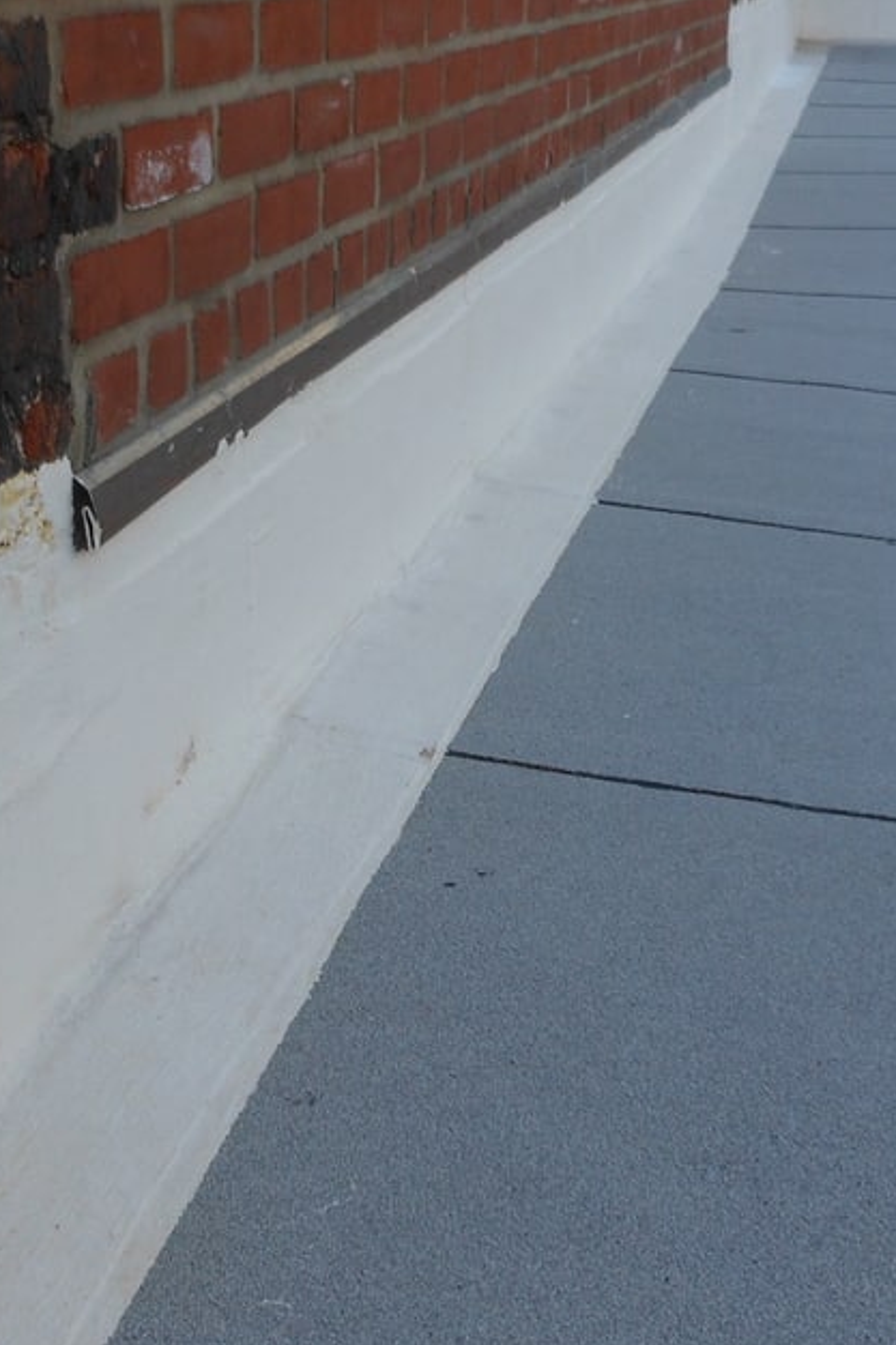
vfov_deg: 32.4
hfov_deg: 21.9
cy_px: 657
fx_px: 2316
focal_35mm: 62
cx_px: 386
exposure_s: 1/125
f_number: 3.7
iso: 80
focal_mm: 5
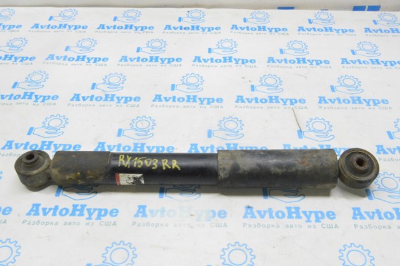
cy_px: 133
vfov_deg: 36.8
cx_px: 200
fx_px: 399
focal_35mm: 36
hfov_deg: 53.2
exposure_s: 1/15
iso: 6400
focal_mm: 24
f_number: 20
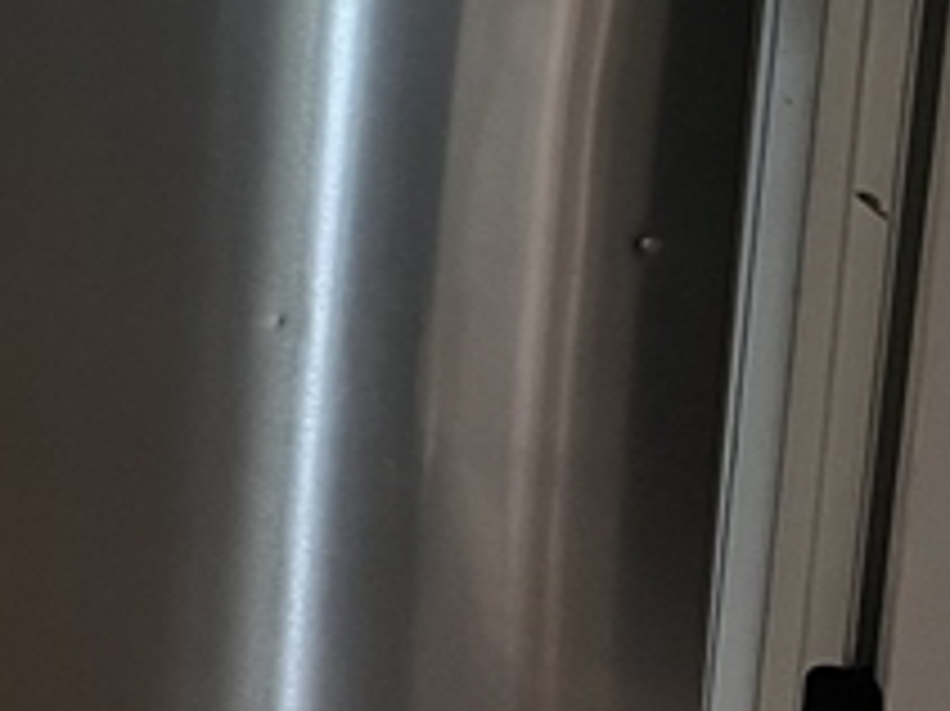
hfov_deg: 13.2
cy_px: -446
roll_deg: -0.8
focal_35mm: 126
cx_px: -1027
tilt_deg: -9.2
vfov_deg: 11.2
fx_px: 3456
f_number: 1.5
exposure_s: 1/60
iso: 125
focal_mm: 5.7
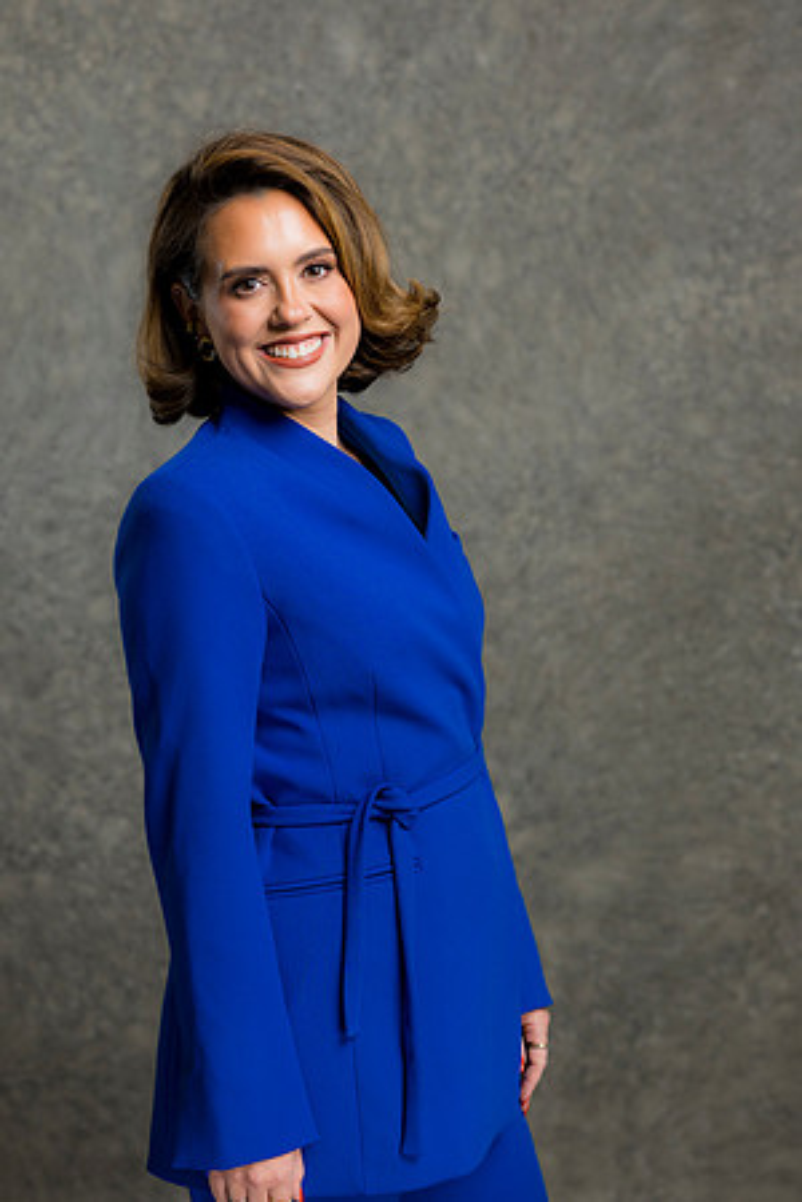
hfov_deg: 16.1
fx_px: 2840
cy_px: 601
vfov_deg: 23.9
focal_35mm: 85
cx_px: 401
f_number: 5
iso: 125
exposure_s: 1/200
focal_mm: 85
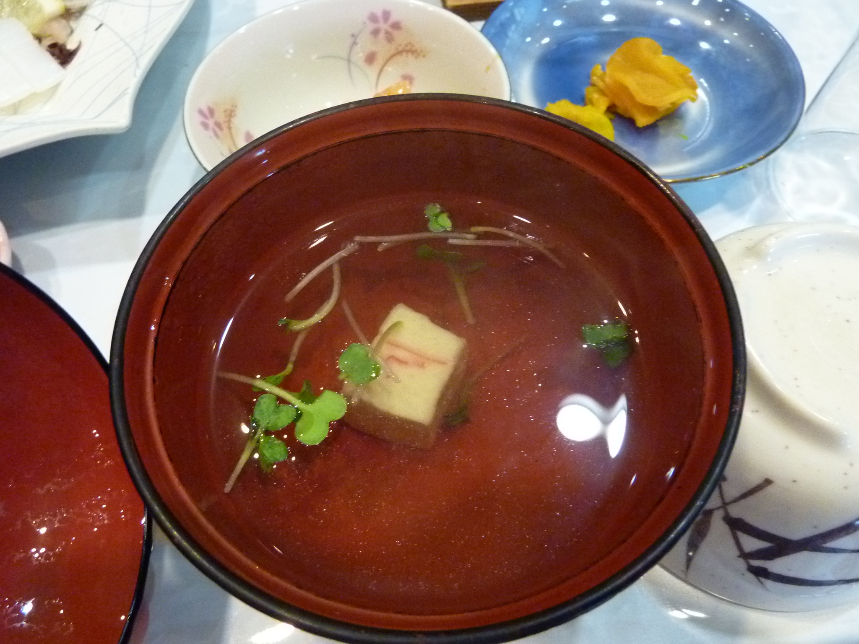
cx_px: 430
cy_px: 322
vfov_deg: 54.9
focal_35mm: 25
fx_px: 620
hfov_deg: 69.4
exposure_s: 1/60
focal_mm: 4.1
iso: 640
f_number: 3.3
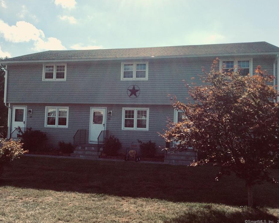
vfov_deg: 43.3
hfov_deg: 52.8
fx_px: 281
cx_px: 135
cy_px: 111
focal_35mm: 34
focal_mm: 3.3
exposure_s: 1/2604
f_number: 2.4
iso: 32
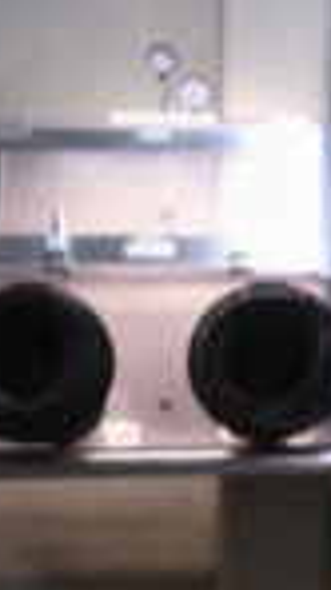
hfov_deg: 6.0
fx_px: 2940
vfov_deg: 11.5
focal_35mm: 188
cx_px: 933
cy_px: 213
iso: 8000
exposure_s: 1/320
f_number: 2.2
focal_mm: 35
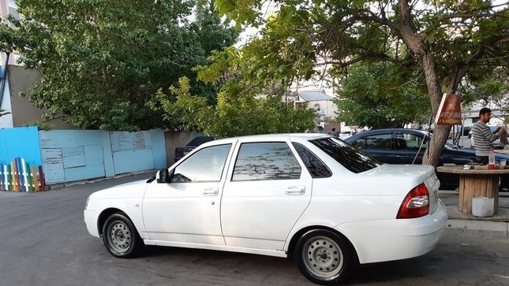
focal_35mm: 29
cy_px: 190
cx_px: 252
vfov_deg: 39.7
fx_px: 391
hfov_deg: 66.1
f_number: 1.7
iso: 40
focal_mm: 3.93
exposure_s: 1/143
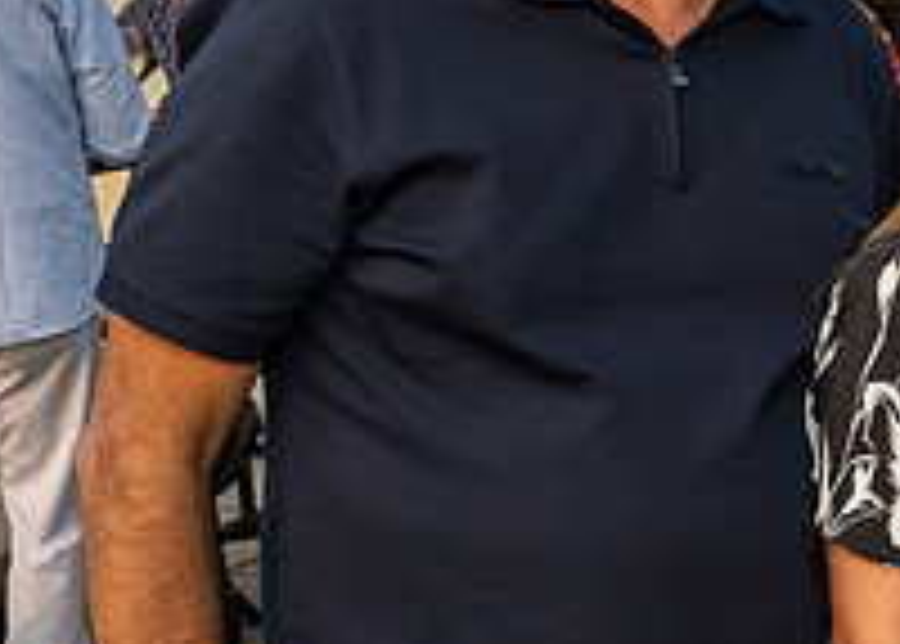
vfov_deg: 13.2
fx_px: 2787
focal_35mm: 109
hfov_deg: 16.3
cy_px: 289
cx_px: 1462
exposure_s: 1/320
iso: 560
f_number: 8
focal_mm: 29
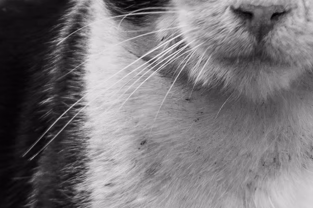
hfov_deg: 6.9
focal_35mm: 297
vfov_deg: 4.6
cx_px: 78
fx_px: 2579
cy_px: 37
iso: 200
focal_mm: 50
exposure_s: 1/40
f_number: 6.3
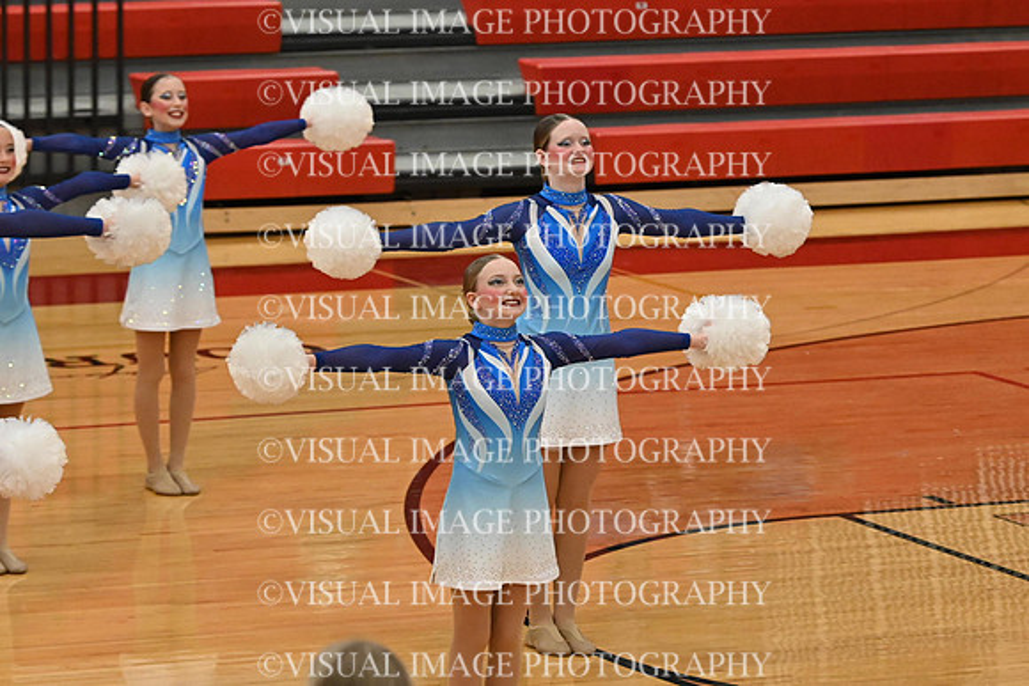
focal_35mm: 225
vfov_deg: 6.1
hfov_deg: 9.1
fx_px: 6432
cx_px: 514
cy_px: 343
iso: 6400
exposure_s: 1/400
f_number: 4
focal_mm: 150
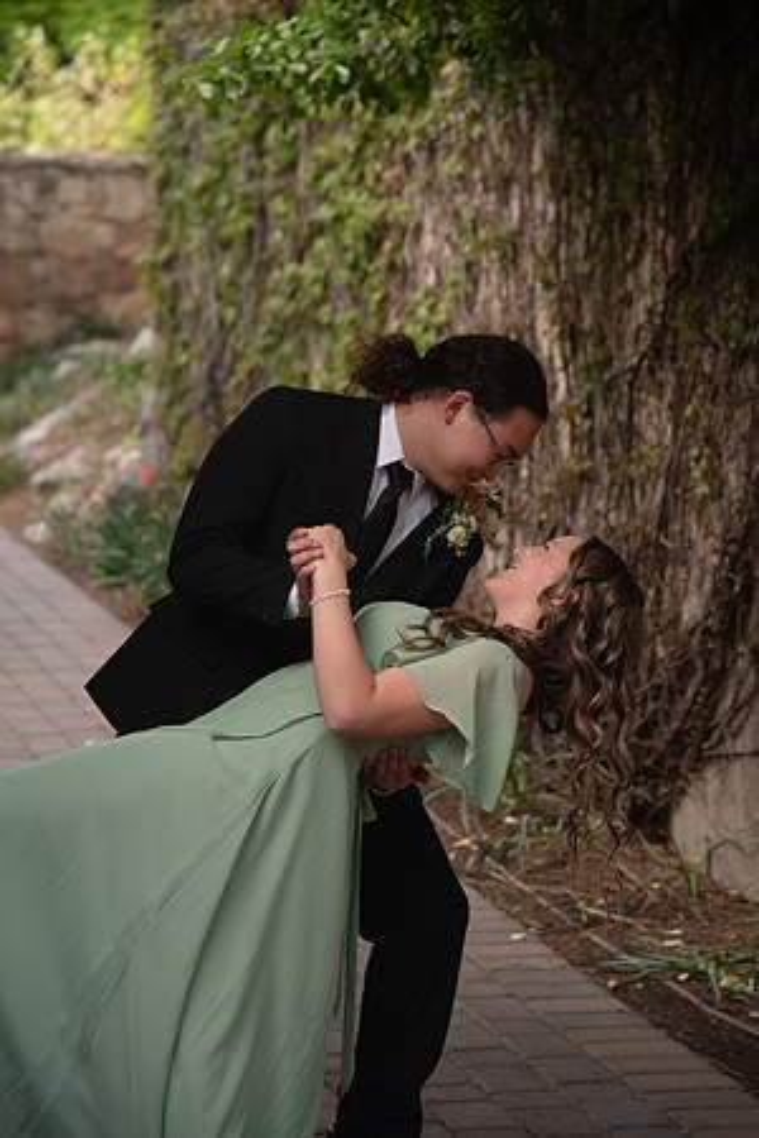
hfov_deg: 11.4
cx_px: 380
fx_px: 3795
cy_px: 569
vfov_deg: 17.1
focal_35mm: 120
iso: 400
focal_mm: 120
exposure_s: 1/125
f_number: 5
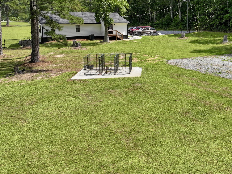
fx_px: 315
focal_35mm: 47
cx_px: 216
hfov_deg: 37.4
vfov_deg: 30.3
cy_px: 42
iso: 130
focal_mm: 12.29
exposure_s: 1/2500
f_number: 2.8
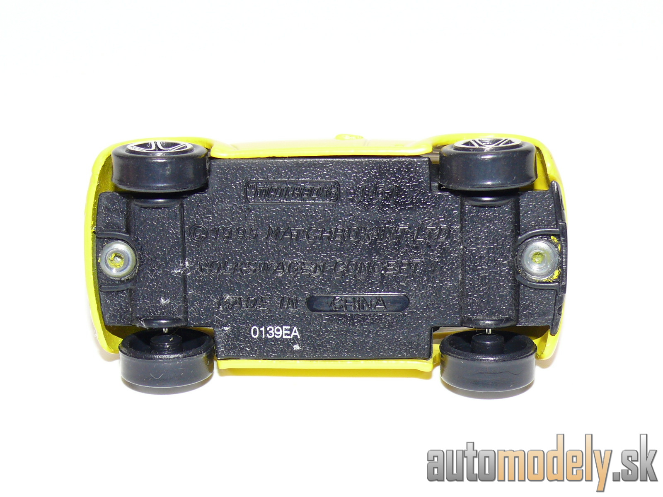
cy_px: 248
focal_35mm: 93
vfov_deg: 15.9
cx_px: 332
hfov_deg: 21.1
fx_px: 1781
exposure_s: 1/30
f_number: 4
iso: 100
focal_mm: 12.7
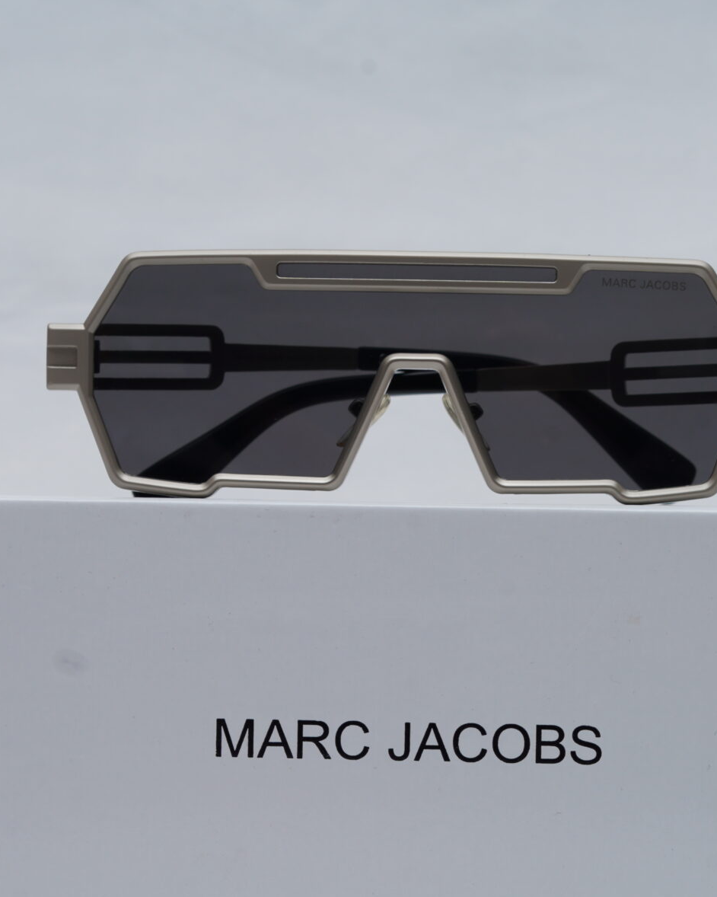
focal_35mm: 102
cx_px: 445
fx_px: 2706
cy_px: 630
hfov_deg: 15.1
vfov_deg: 18.7
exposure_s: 1/160
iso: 100
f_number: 9
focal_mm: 50
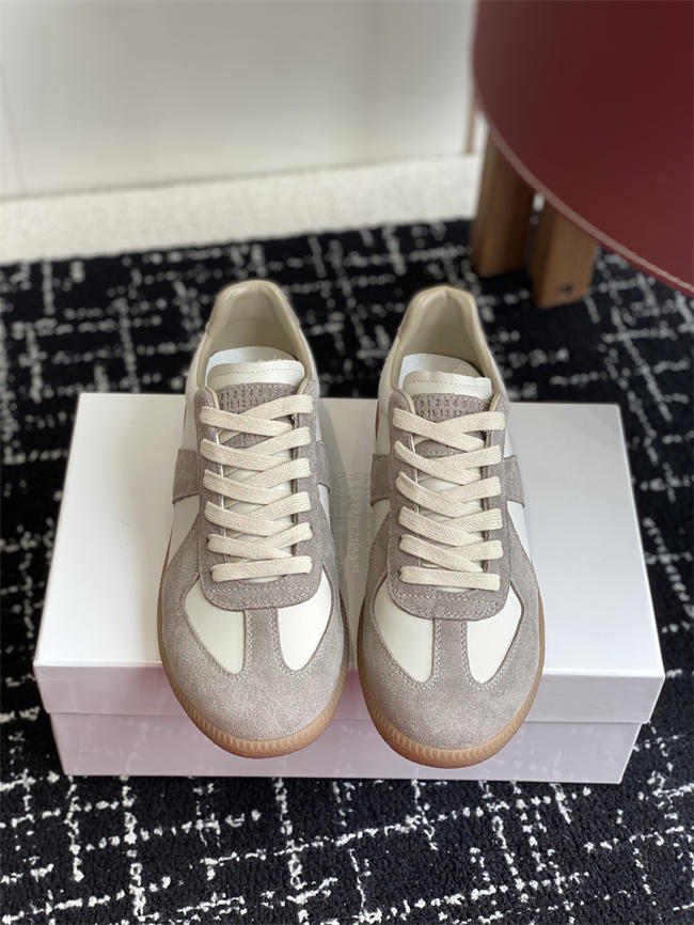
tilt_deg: -46.0
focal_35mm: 52
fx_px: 1389
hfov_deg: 28.0
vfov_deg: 36.8
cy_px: 462
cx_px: 347
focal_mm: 6
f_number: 2
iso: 25
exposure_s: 1/122
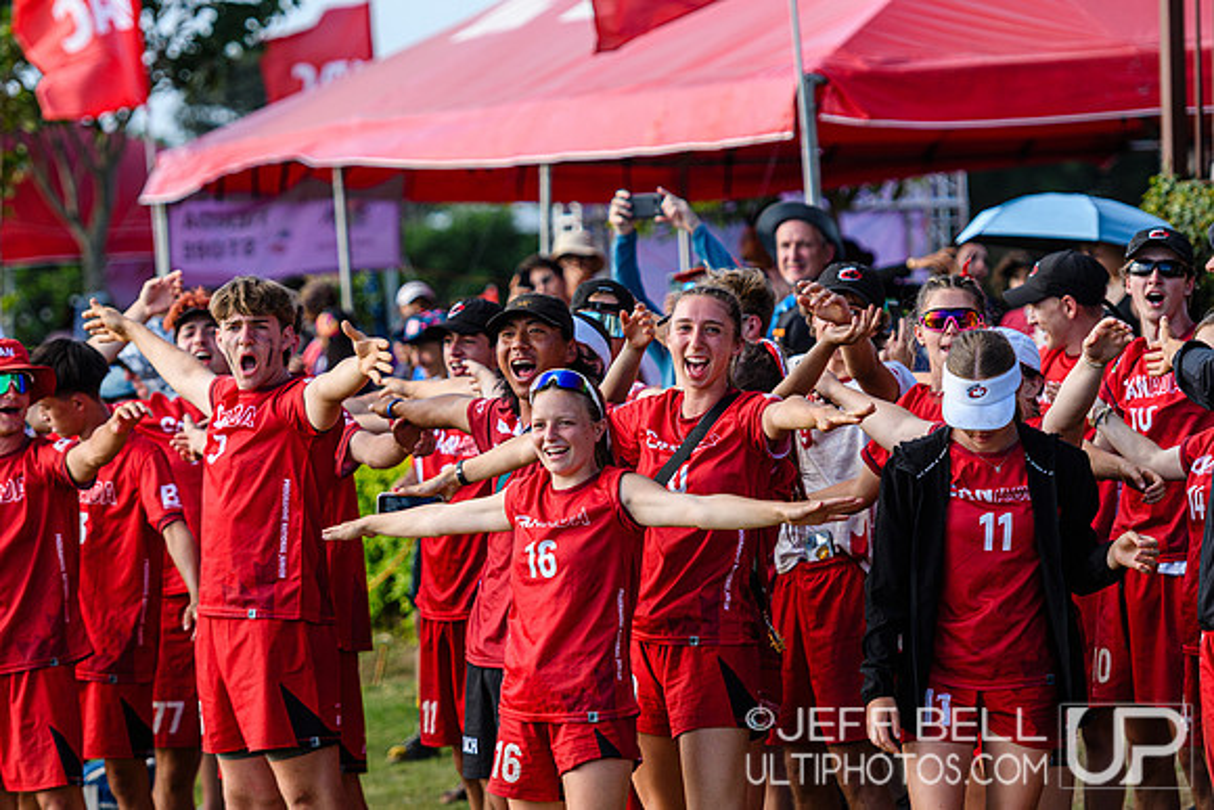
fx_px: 6577
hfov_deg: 10.5
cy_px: 405
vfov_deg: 7.0
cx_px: 607
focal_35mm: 195
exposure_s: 1/1000
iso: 220
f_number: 3.2
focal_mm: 130
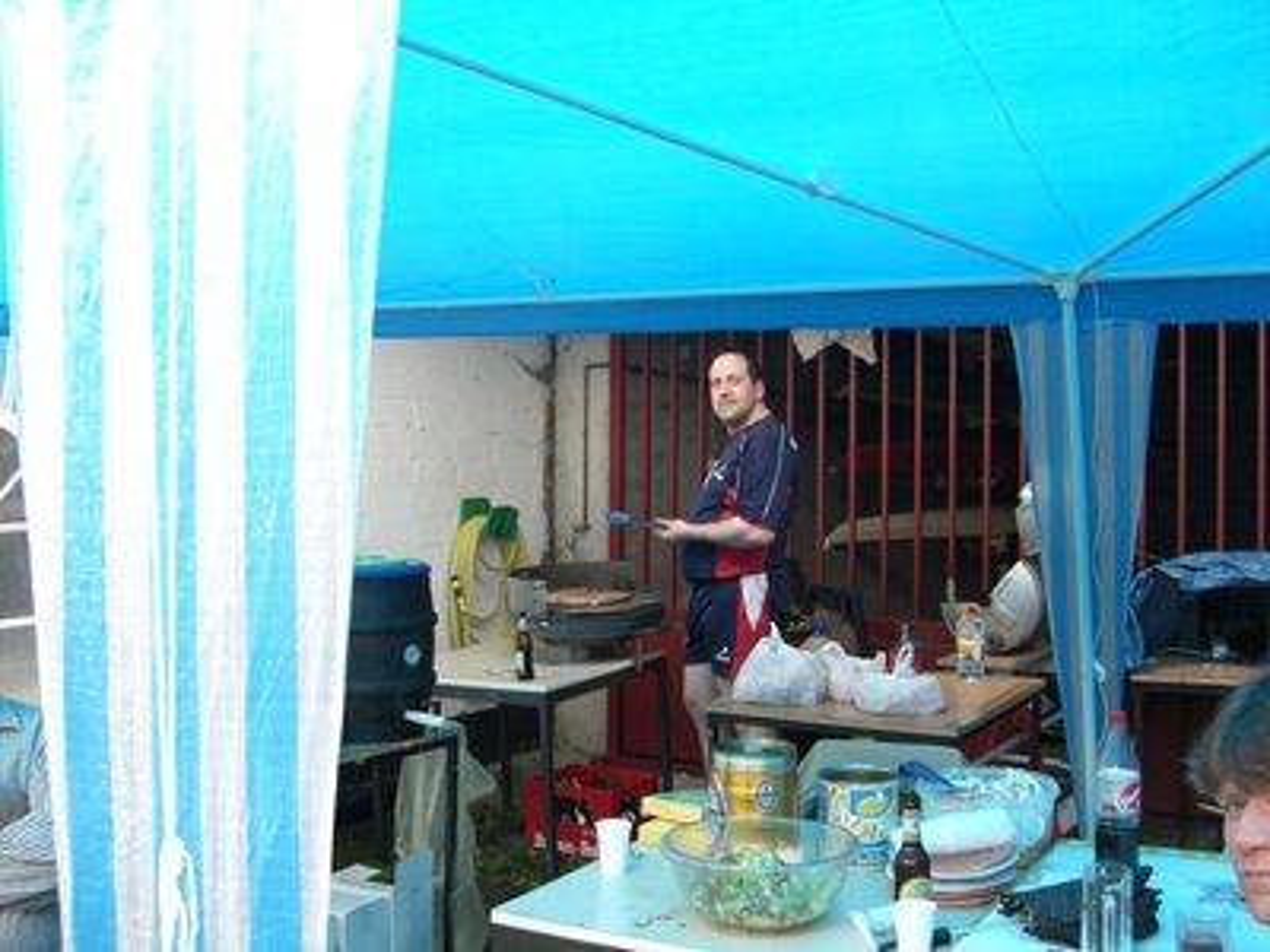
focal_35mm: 38
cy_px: 476
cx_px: 635
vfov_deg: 37.7
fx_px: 1394
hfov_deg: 49.0
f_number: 2.8
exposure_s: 1/100
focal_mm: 7.9
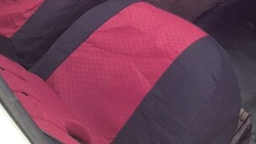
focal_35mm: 63
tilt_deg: -29.8
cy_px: -37
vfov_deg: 18.0
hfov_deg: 33.2
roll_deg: +11.3
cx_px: 157
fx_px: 428
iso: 50
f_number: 2.4
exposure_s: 1/207
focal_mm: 4.28
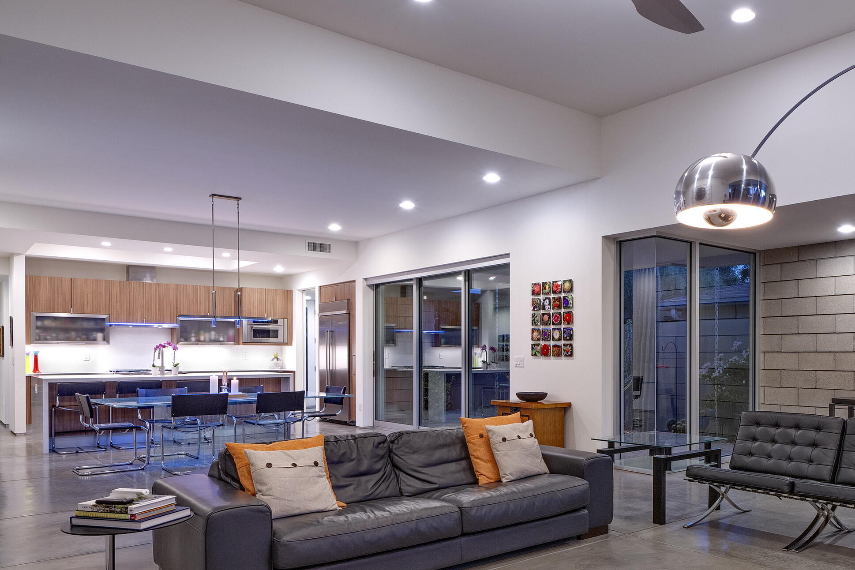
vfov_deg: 49.1
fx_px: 617
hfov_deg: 67.5
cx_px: 569
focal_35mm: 26
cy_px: 353
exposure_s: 1/2
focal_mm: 18
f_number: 9
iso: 200
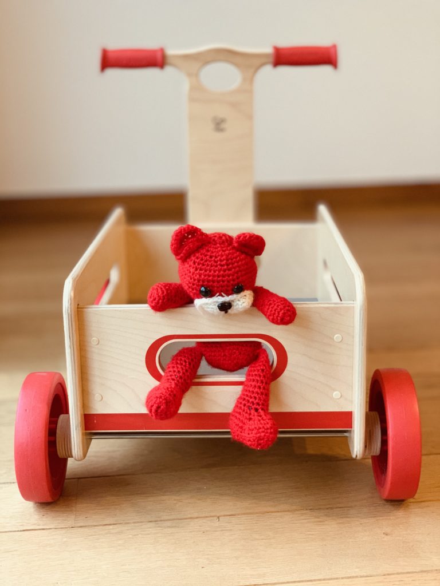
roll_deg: +0.8
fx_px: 881
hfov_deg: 28.0
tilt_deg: -16.4
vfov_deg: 36.8
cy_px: 293
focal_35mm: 52
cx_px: 220
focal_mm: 6
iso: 200
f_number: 2.4
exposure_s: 1/50
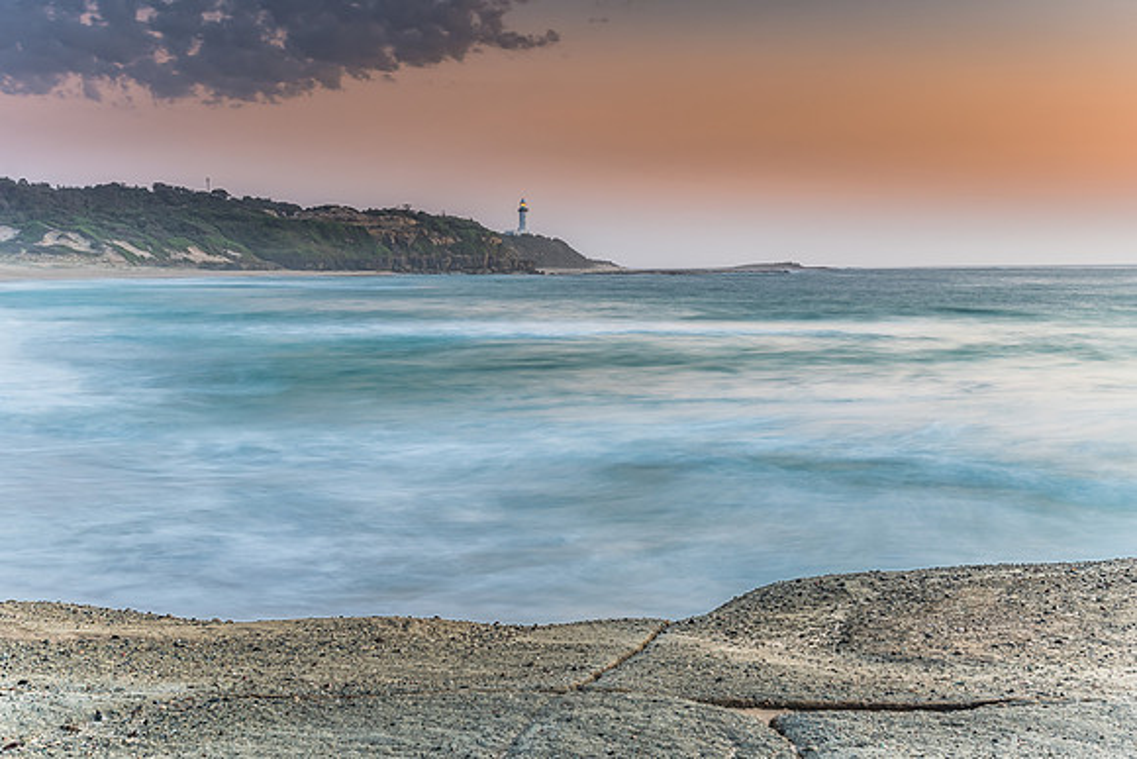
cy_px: 380
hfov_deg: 44.8
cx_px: 568
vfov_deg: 30.8
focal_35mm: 44
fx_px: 1378
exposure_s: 4
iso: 50
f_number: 8
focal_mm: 28
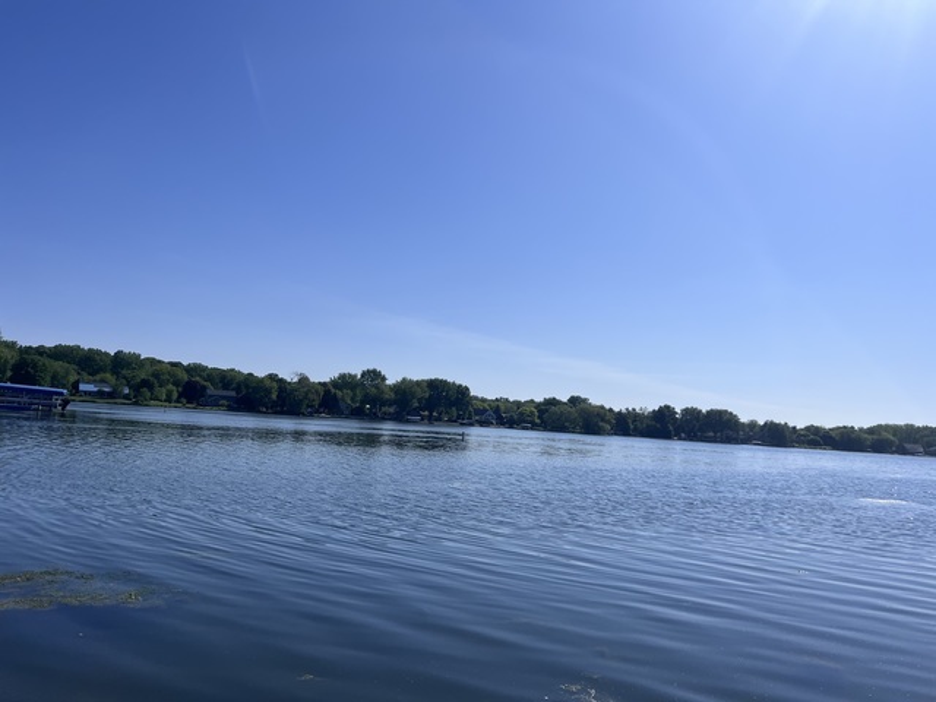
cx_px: 468
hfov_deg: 67.3
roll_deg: -4.0
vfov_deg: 53.1
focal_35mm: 26
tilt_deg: +6.3
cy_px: 351
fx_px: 703
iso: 50
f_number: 1.5
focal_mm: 5.7
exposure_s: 1/11364
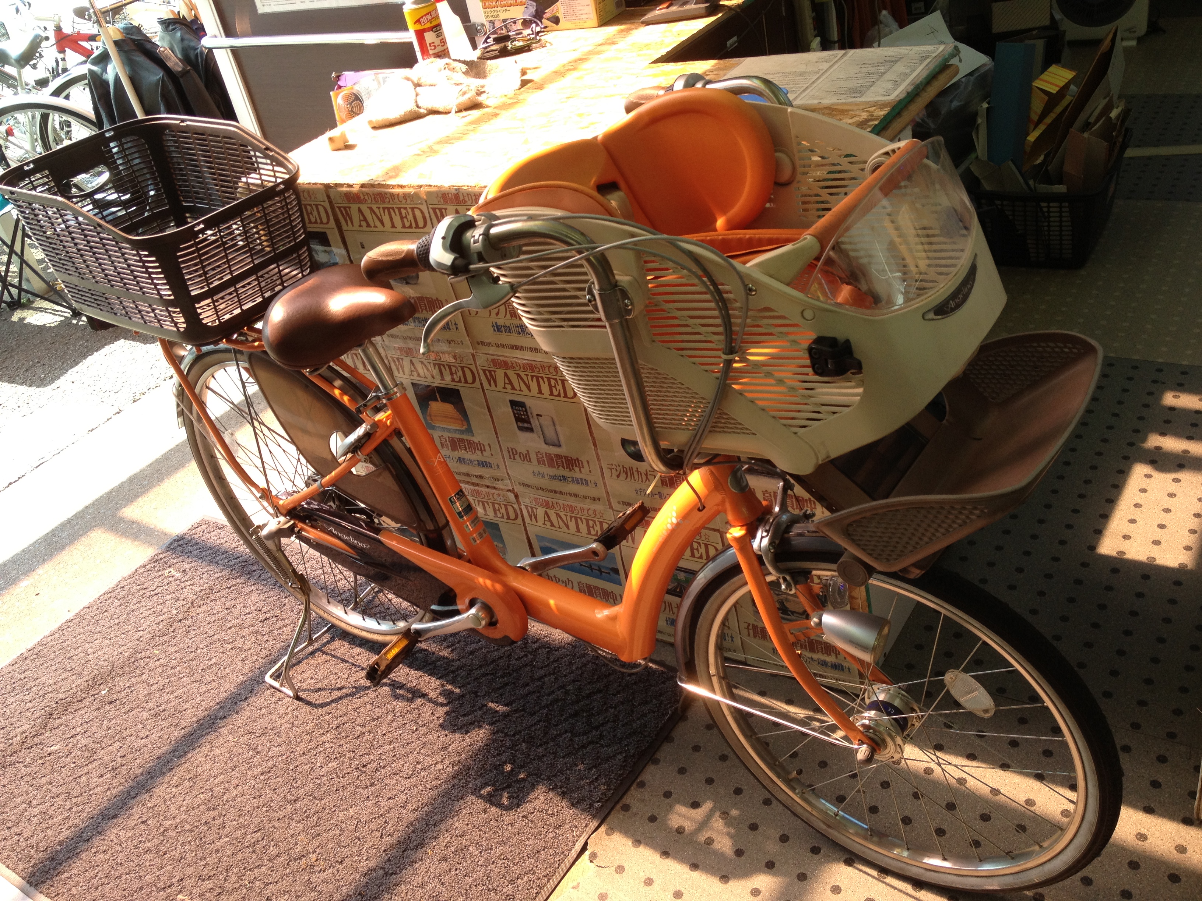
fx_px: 1215
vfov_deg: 40.7
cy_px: 450
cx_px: 601
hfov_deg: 52.6
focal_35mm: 35
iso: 50
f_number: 2.4
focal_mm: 4.28
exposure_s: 1/180
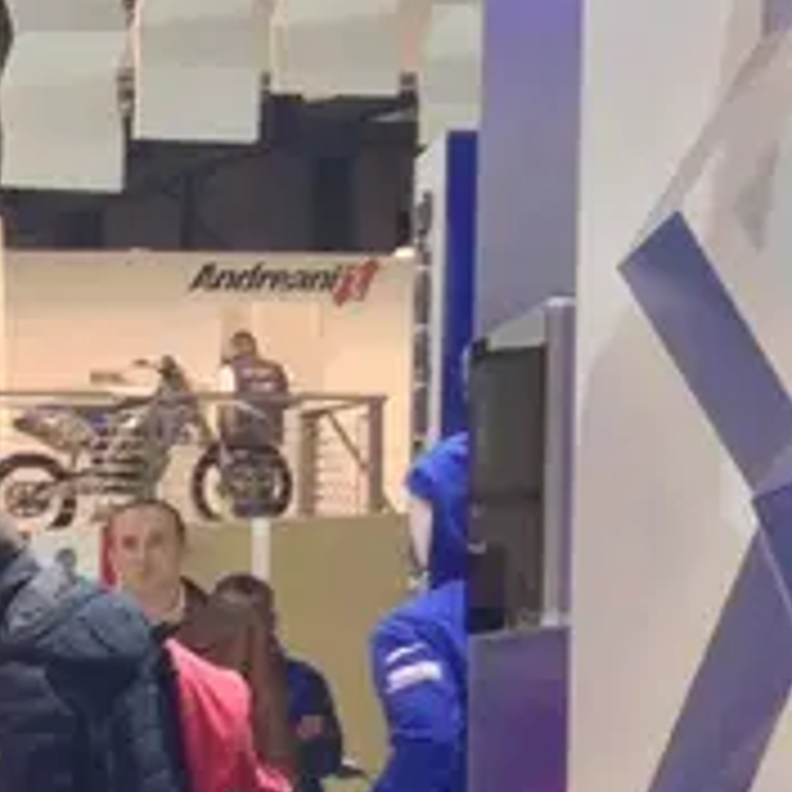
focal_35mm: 199
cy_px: 724
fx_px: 5151
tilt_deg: -2.0
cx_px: -1512
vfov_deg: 8.8
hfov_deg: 7.7
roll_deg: -1.7
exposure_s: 1/30
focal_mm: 4.12
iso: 50
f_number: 2.4
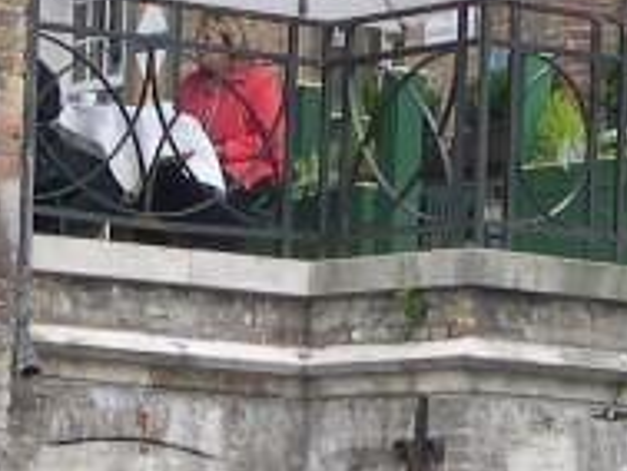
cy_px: 106
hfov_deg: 7.8
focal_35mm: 255
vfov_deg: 5.8
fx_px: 4622
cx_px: 245
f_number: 3.1
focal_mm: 10.1
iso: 100
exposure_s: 1/213
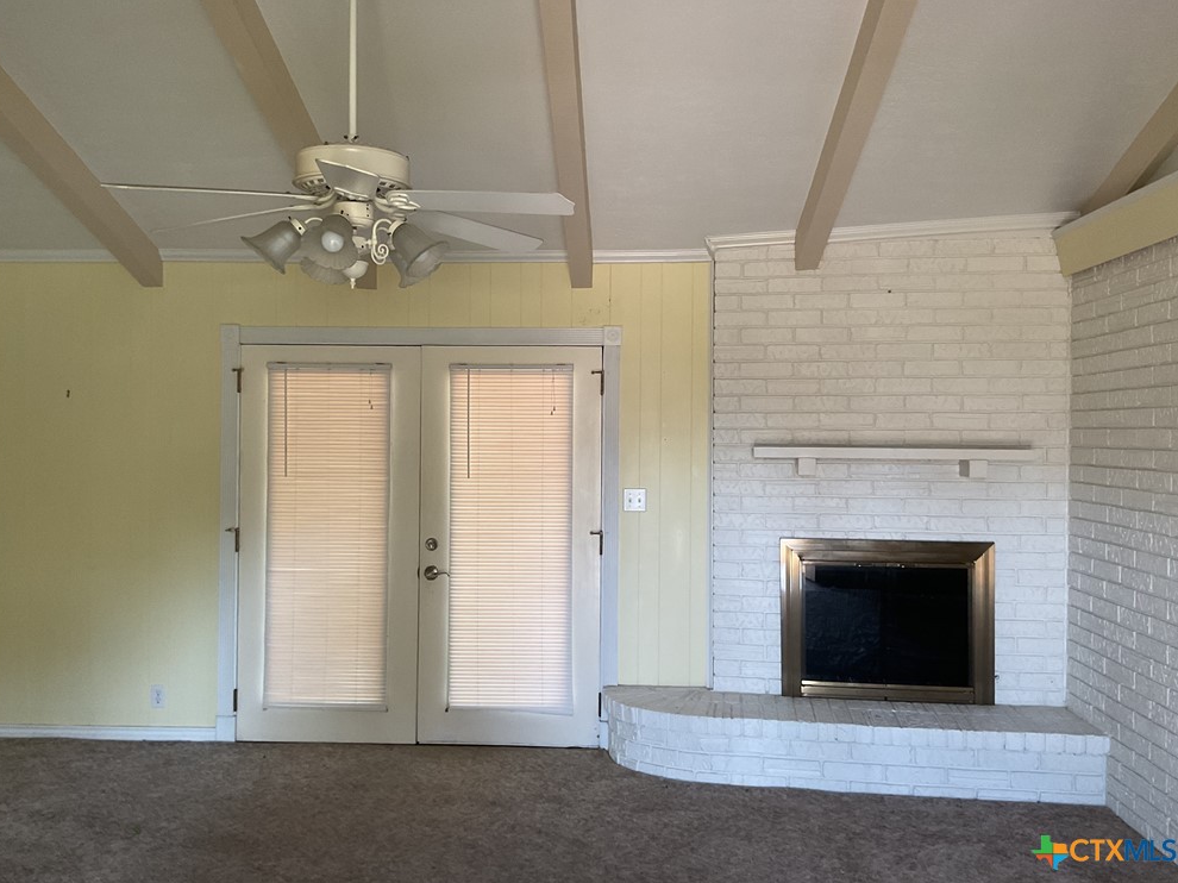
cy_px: 437
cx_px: 596
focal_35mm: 30
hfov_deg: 60.0
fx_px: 1021
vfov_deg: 46.8
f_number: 1.8
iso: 80
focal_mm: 3
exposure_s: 1/60
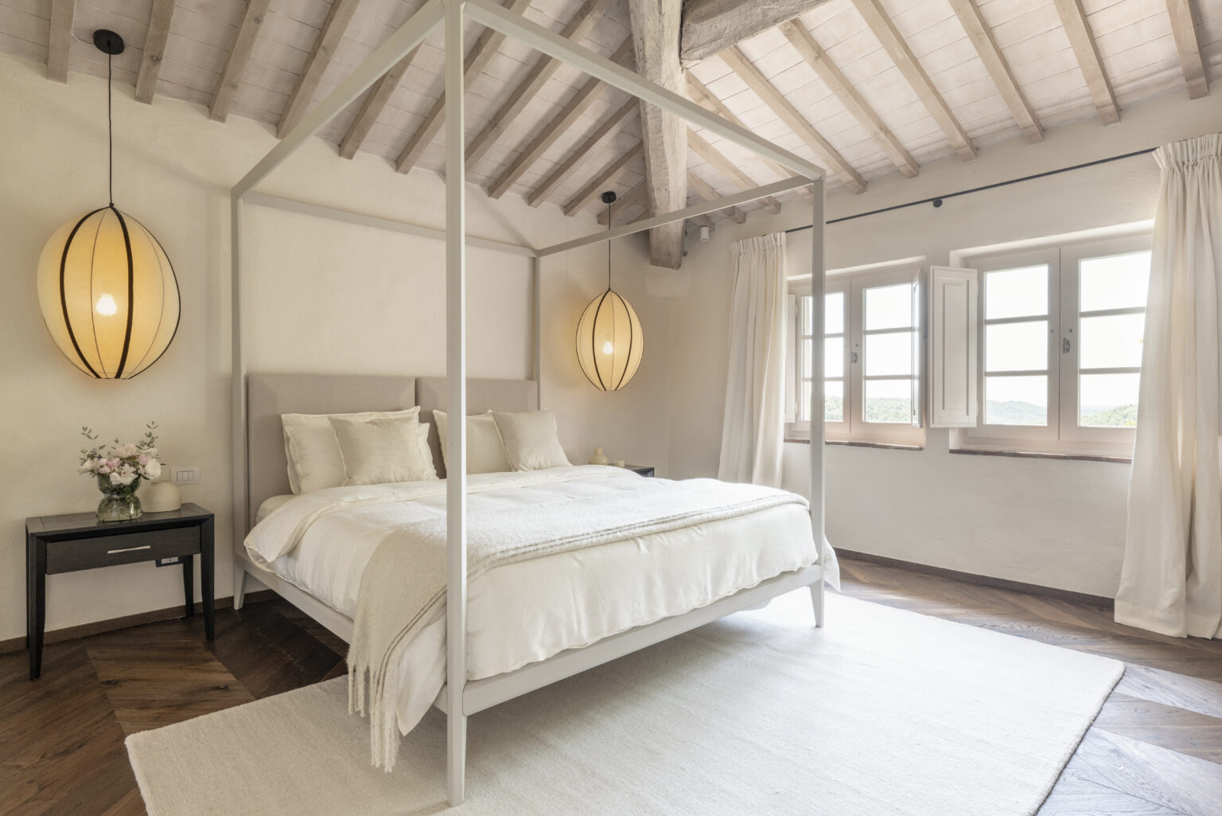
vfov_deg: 64.6
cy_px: 408
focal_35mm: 19
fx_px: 645
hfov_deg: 86.9
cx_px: 611
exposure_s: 1/50
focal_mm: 19
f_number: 10
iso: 400
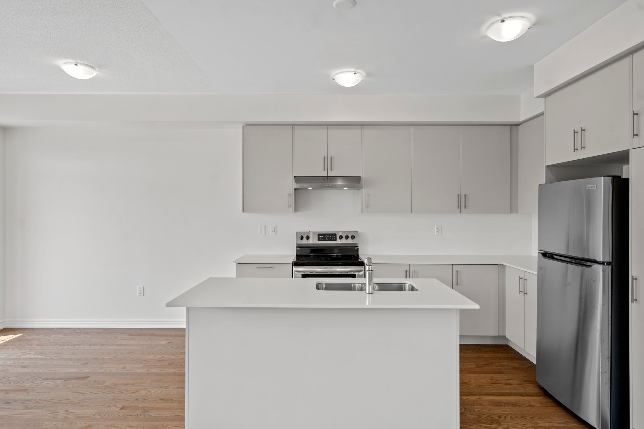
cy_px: 214
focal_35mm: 22
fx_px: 393
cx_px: 322
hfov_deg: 78.6
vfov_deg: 57.2
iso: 400
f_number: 5
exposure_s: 1/30
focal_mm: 22
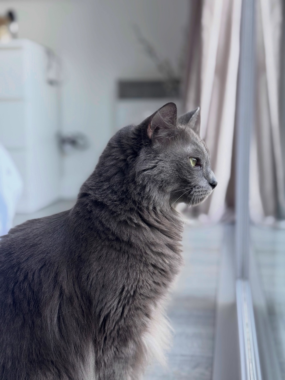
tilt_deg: -6.5
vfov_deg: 39.7
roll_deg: +0.4
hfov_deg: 30.3
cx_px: 142
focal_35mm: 48
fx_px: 527
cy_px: 190
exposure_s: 1/94
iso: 100
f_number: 1.78
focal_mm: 6.76
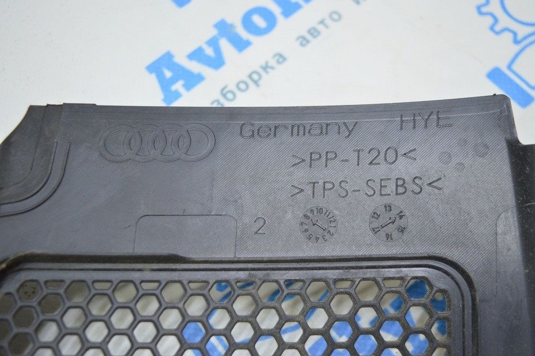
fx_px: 668
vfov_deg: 29.8
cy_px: 178
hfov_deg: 43.6
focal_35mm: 45
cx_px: 268
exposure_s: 1/40
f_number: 4.2
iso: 400
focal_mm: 30
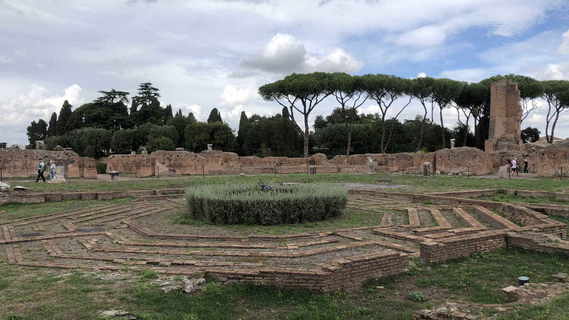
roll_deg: +1.3
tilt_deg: -1.2
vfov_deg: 37.8
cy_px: 166
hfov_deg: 62.6
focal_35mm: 31
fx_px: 468
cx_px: 282
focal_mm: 4
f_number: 1.8
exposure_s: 1/2024
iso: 20
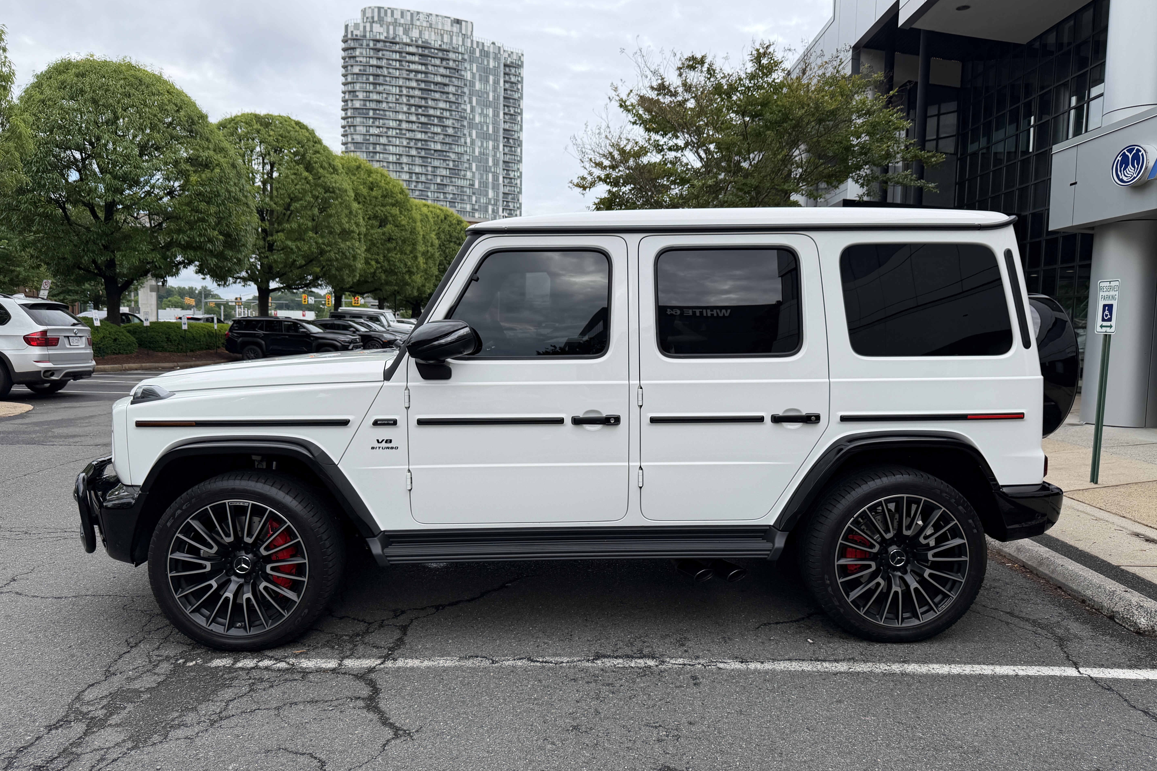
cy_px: 393
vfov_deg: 51.3
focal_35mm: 25
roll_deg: -0.9
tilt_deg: -5.8
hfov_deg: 71.5
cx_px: 579
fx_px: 803
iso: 80
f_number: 1.78
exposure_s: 1/1949
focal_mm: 6.76
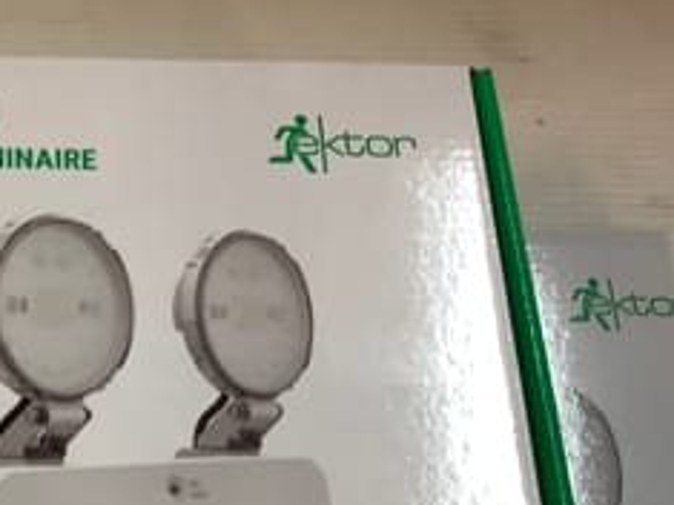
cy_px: 512
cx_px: 20
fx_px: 1284
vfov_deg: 21.4
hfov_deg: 27.9
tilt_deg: -68.3
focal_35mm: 66
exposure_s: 1/50
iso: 125
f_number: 2.4
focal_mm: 3.3
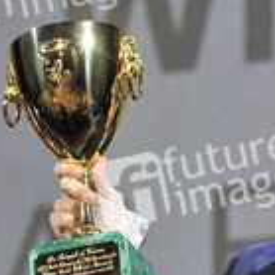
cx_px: 254
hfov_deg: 4.9
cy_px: 281
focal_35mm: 355
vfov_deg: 4.9
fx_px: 3191
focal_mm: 145
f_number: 5.6
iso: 2500
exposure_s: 1/250
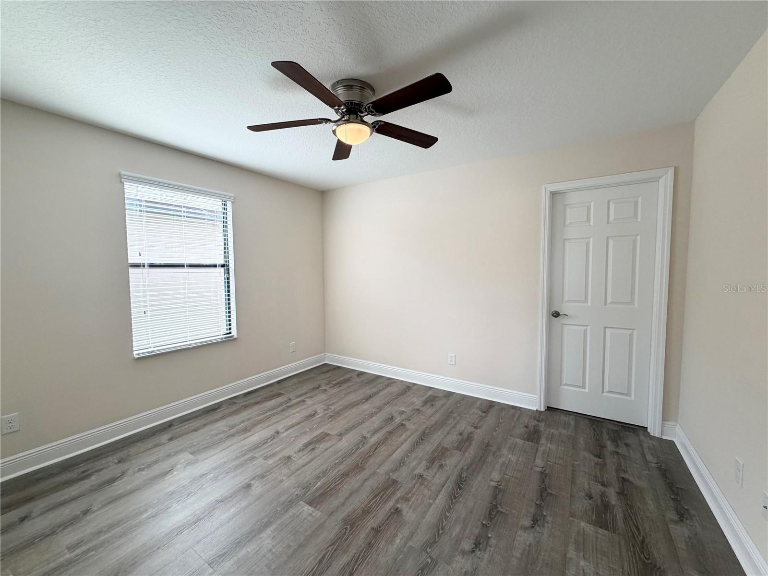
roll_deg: +0.8
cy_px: 288
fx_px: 311
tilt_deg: -4.1
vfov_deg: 85.7
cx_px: 384
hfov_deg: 102.1
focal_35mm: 14
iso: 100
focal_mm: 2.22
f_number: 2.2
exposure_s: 1/120
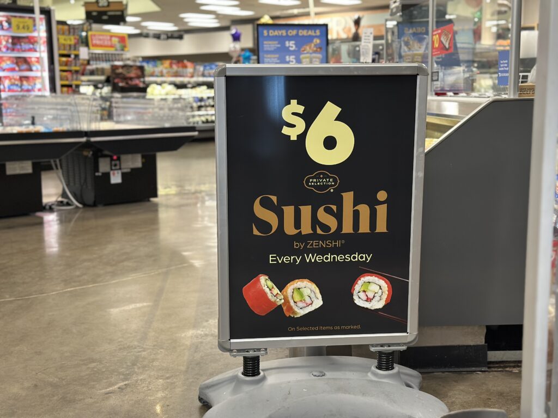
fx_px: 774
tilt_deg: -8.9
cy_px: 209
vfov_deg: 30.3
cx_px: 279
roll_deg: +1.1
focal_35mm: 48
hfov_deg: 39.7
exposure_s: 1/60
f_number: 1.78
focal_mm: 6.86
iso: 200
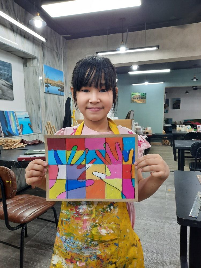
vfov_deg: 69.4
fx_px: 194
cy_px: 134
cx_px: 100
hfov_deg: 54.9
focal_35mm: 25
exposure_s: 1/50
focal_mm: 4.6
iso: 160
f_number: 2
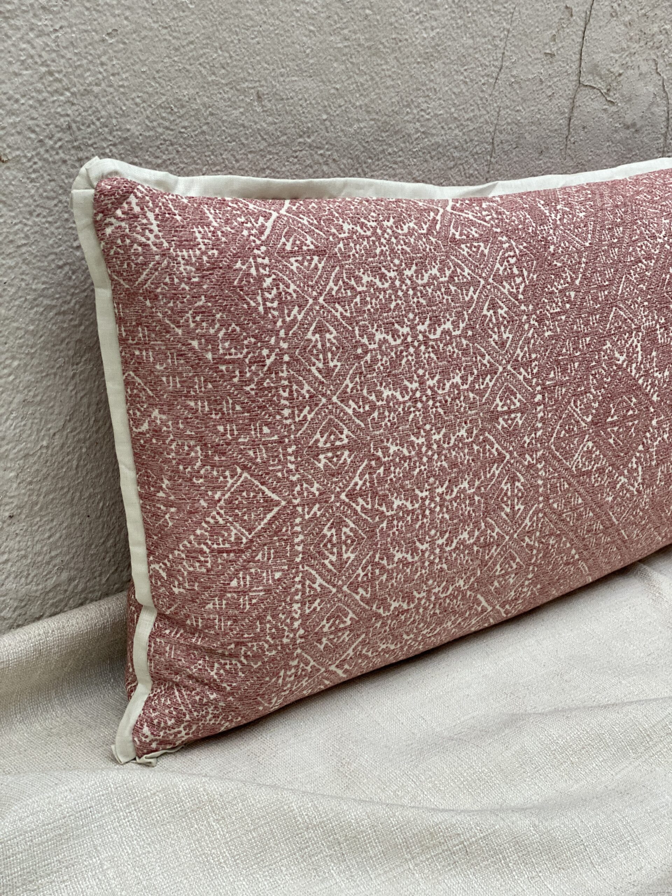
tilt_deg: -24.6
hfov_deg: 28.0
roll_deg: -7.0
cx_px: 336
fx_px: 1346
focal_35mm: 52
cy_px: 448
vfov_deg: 36.8
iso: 160
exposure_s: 1/122
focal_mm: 6
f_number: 2
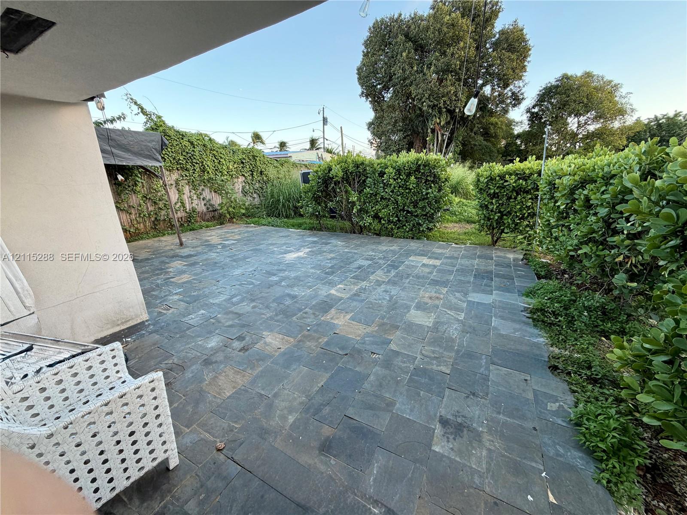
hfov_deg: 102.1
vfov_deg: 85.7
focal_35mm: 14
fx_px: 278
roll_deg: +0.9
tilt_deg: -17.5
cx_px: 344
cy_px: 258
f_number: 2.2
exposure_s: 1/121
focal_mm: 2.22
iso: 100
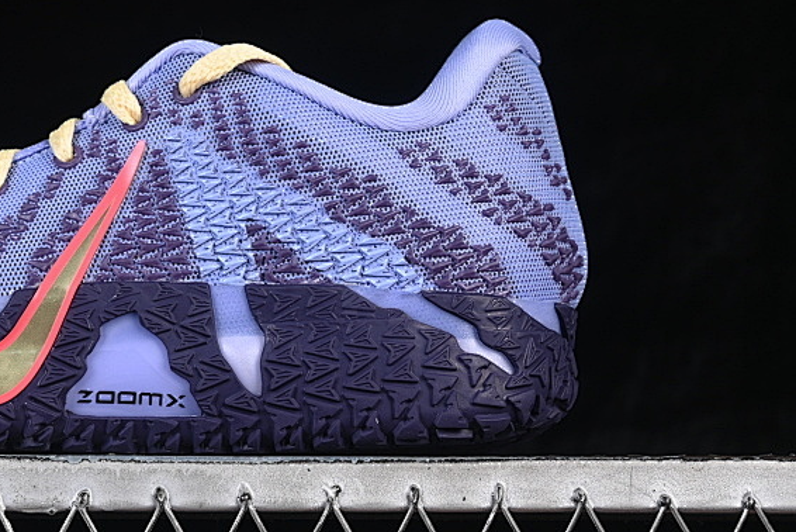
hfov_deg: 14.2
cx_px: 77
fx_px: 3163
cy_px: 139
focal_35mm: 143
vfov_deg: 9.6
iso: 160
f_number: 7.1
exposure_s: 1/80
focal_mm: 50
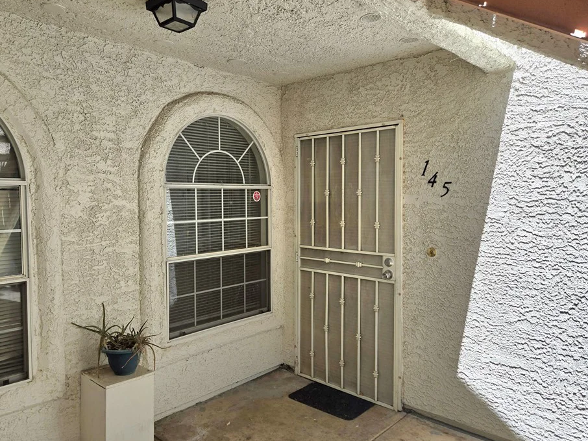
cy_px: 220
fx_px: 442
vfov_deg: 53.0
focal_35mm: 26
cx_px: 260
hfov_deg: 67.1
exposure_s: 1/3333
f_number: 1.8
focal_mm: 5.4
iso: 80
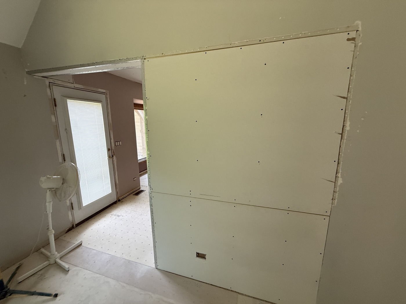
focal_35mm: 14
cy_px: 152
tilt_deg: -10.8
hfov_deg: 102.1
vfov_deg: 85.7
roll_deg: -0.7
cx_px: 203
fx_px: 164
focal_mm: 2.22
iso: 250
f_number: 2.2
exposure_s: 1/99
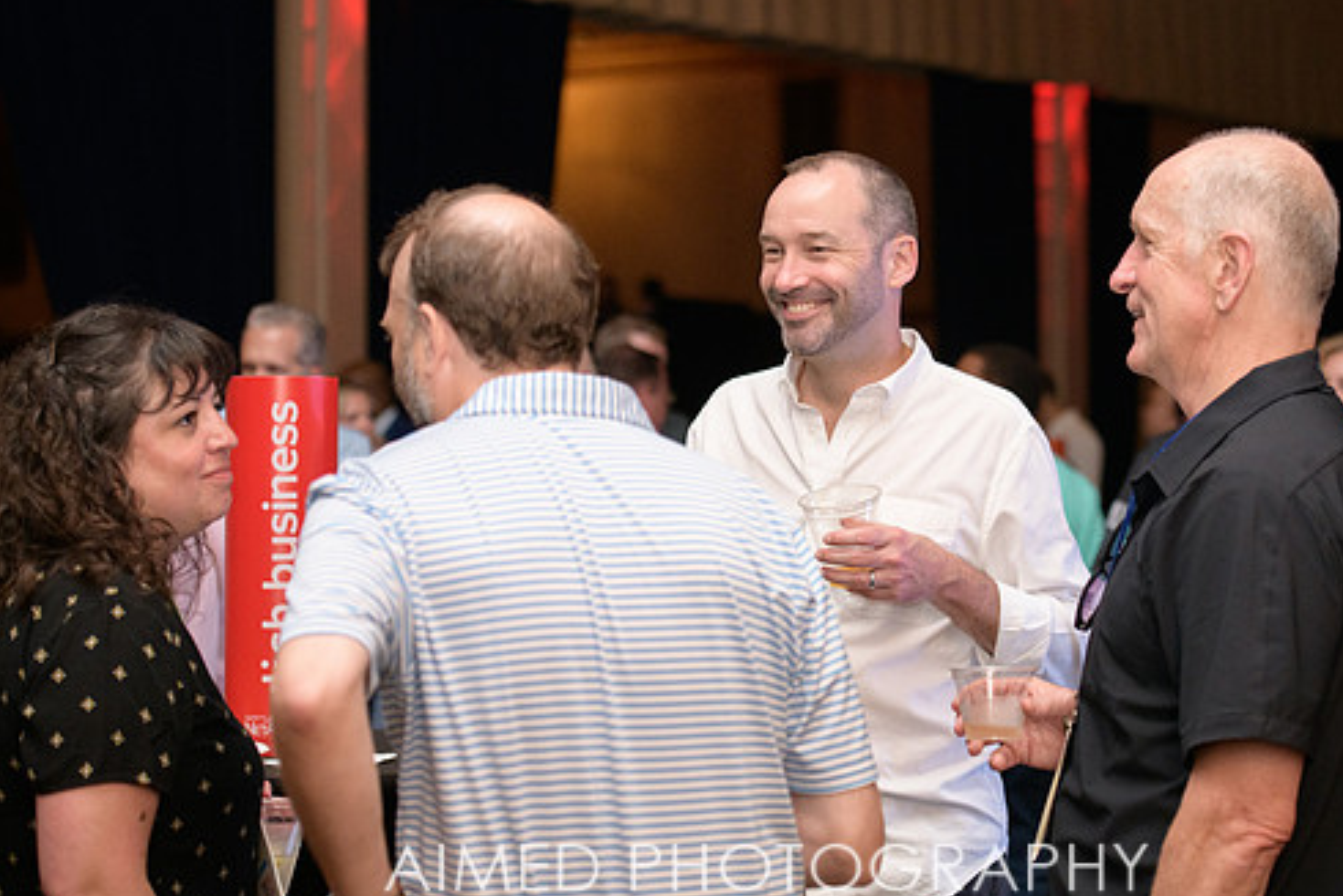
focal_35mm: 90
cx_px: 834
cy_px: 350
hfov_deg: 22.6
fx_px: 3358
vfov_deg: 15.2
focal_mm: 70
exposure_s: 1/250
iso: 2000
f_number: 3.5
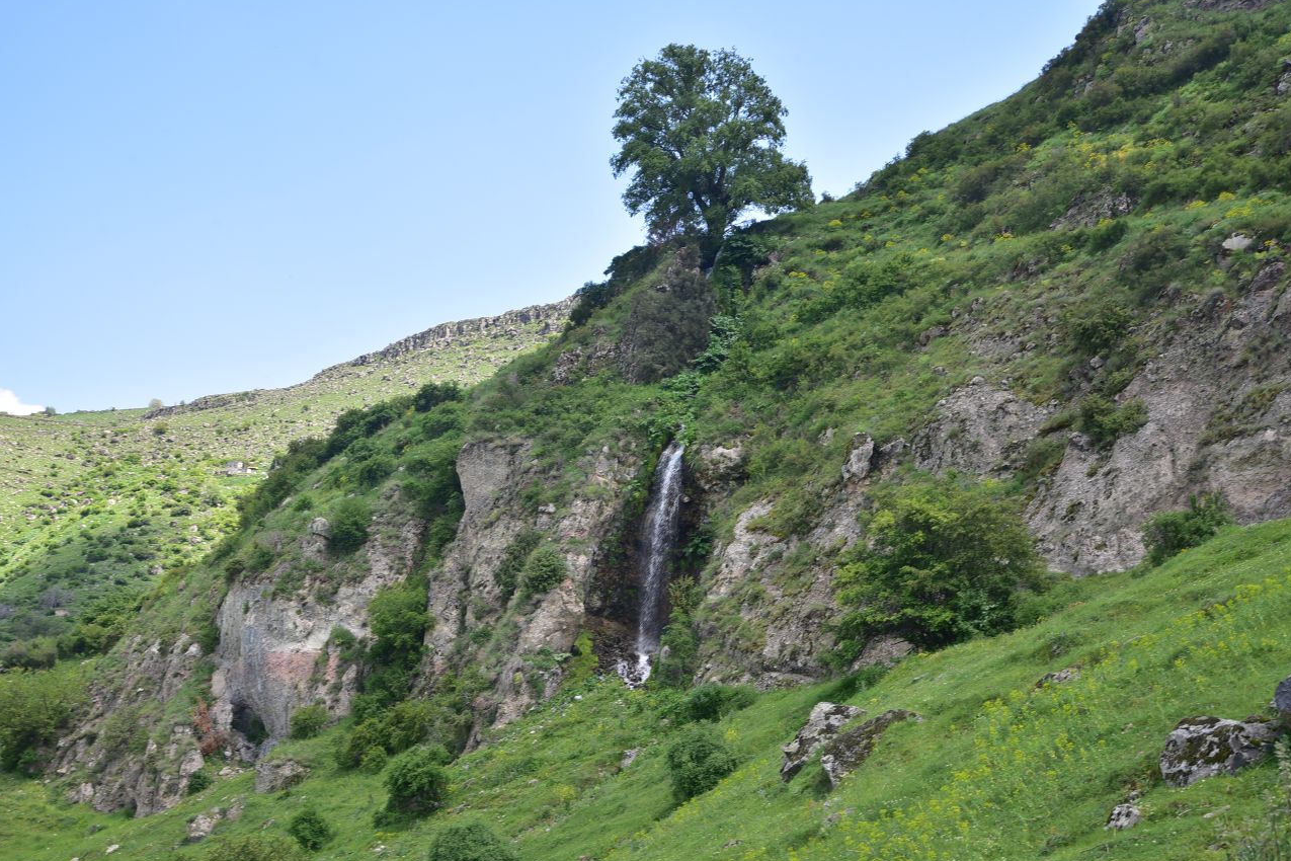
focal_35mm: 51
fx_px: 1829
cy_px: 428
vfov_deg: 26.5
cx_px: 641
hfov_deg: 38.9
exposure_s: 1/125
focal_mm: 50
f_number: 9
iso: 200
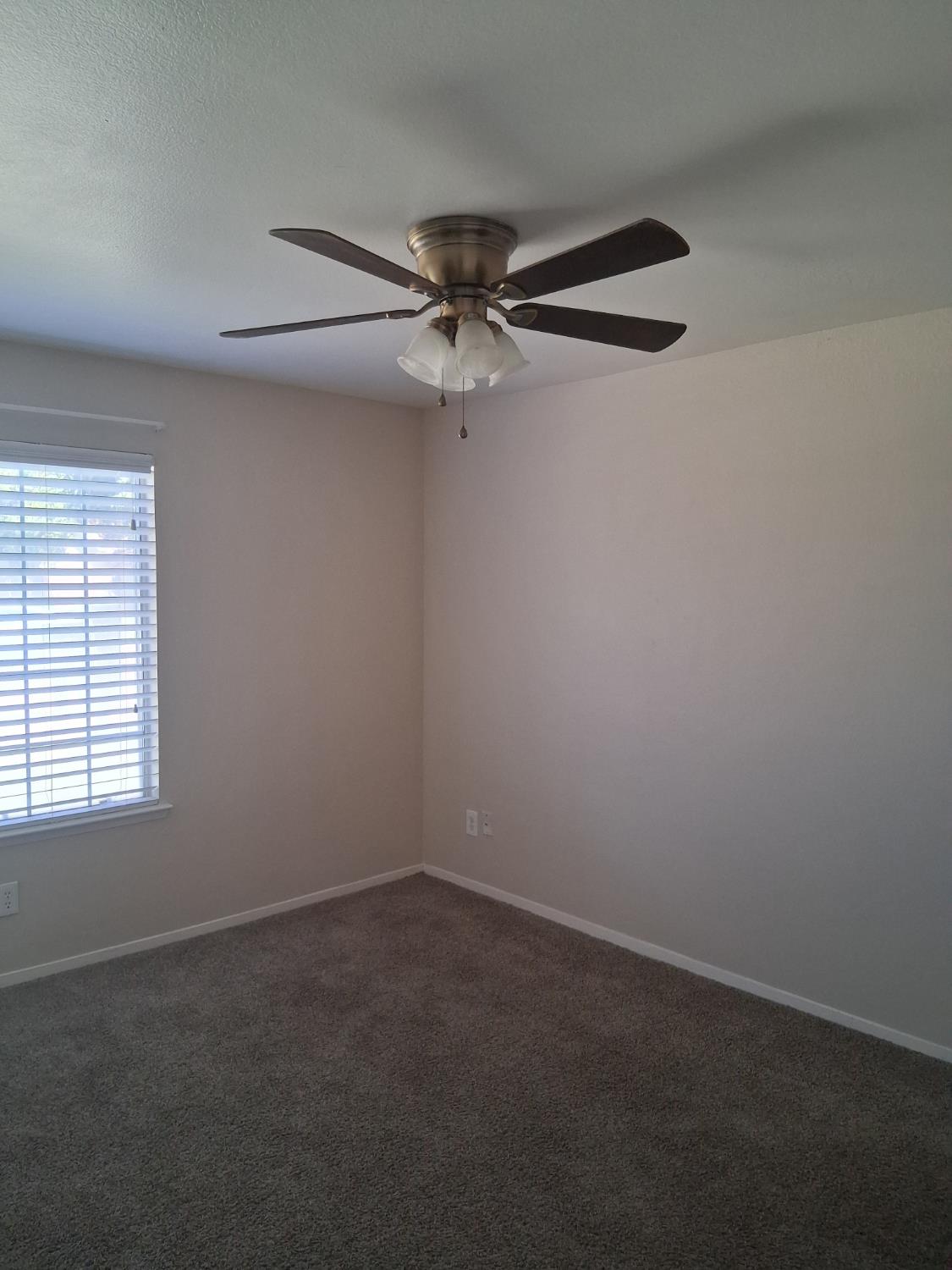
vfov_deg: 67.3
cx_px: 476
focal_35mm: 26
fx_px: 953
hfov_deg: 53.1
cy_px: 635
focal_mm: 3.98
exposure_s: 1/120
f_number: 1.8
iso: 250
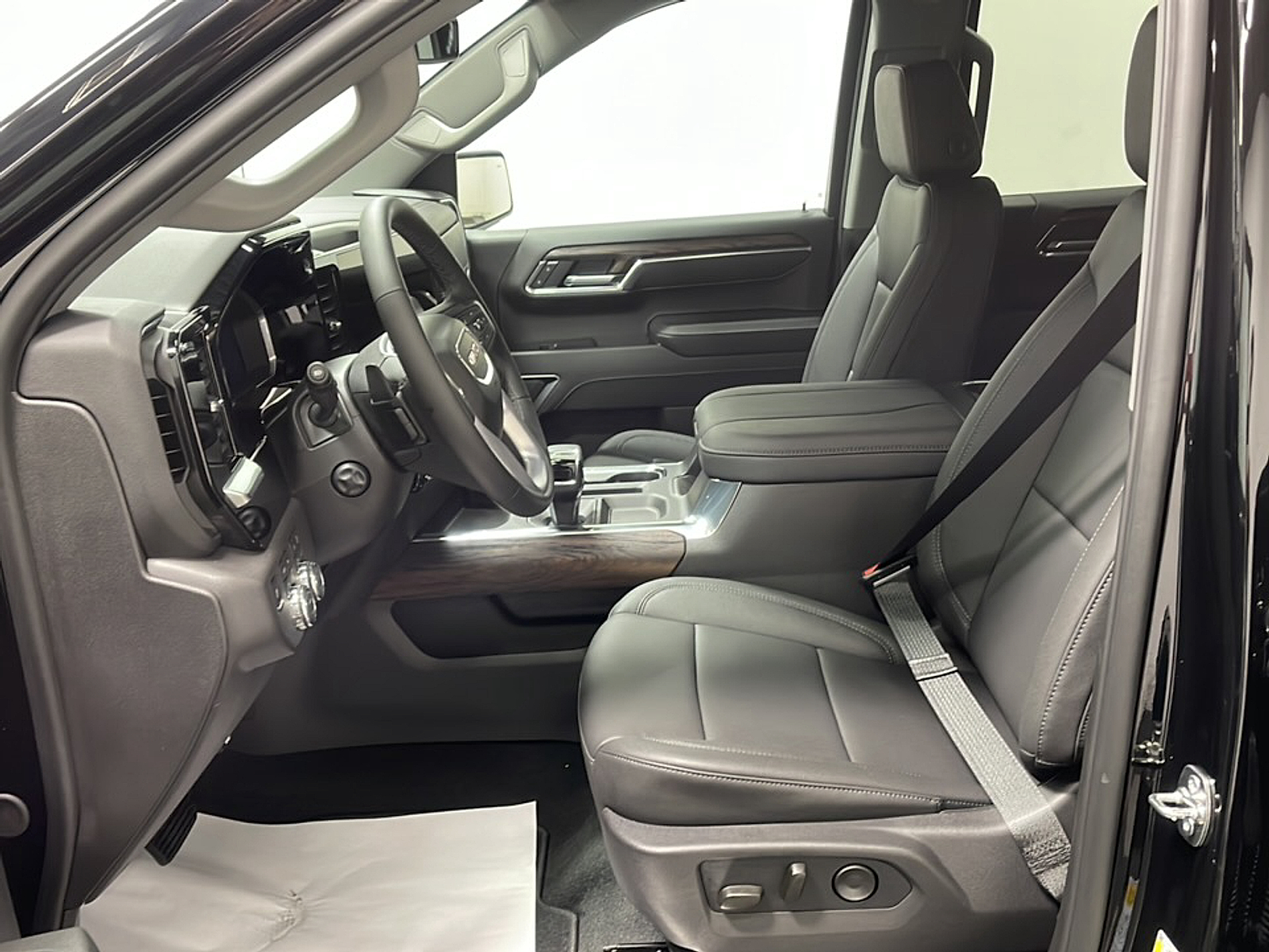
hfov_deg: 63.4
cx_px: 634
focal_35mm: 28
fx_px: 1026
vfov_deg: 49.7
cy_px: 476
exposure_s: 1/40
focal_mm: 5.1
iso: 320
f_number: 1.6
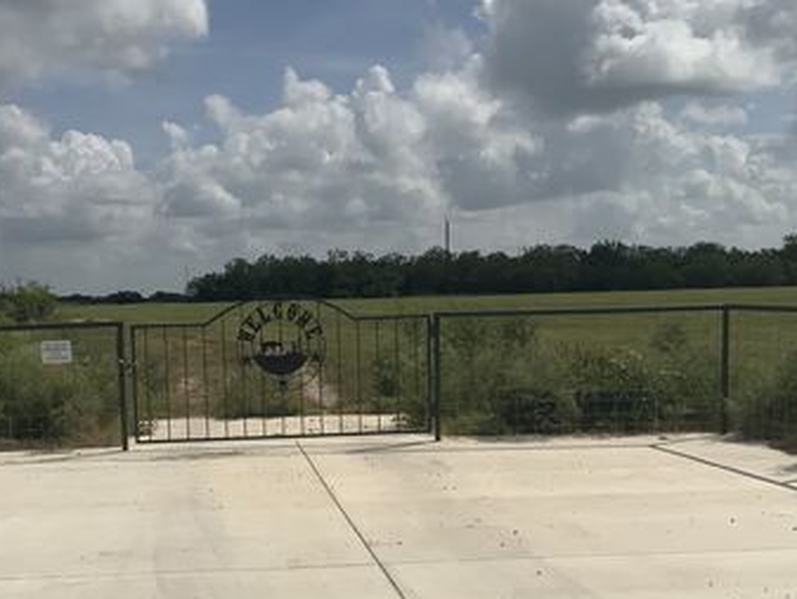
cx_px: 289
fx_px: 1267
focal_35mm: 55
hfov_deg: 34.7
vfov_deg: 26.3
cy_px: 436
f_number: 1.8
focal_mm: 3
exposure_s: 1/8621
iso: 20
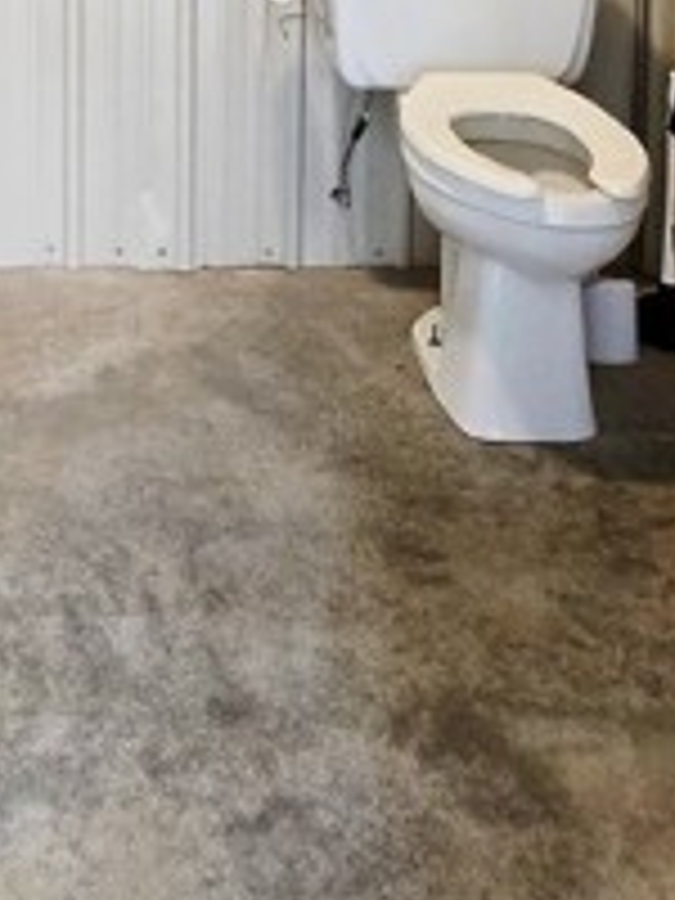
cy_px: -270
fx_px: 1300
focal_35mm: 50
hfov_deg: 28.0
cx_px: 63
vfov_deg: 30.3
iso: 800
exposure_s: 1/60.2
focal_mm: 2.2
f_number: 2.2
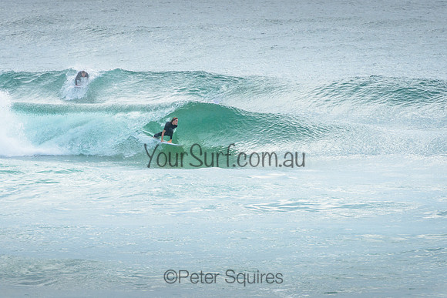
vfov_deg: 2.8
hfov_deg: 4.2
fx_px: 6091
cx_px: 186
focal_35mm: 490
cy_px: 142
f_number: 11
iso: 800
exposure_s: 1/1600
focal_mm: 400
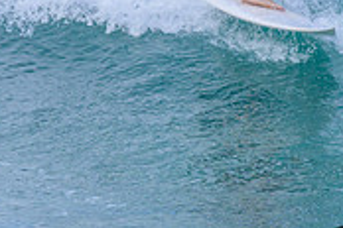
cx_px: 413
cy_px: -116
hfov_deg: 0.6
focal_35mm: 3665
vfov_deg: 0.4
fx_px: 34917
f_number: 6.3
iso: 560
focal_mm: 800
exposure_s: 1/2000
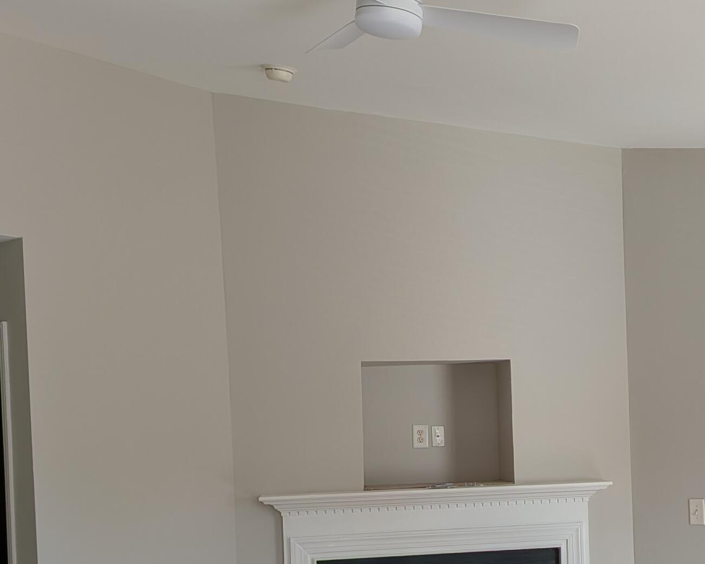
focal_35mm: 54
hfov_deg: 33.8
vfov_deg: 27.5
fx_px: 1127
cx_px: 553
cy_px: 464
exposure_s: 1/173
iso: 32
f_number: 1.7
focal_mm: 4.53
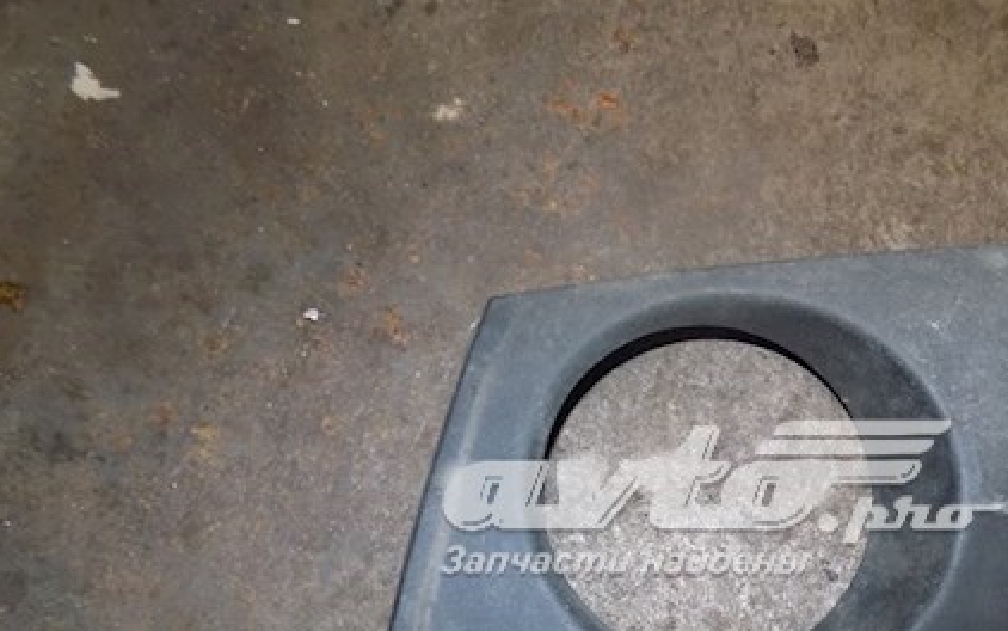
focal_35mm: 37
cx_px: 714
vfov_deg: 33.6
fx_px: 1017
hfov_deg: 51.2
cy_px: 492
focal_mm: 4
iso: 200
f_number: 3.1
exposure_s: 1/30
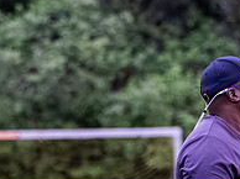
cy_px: 174
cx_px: 223
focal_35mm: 937
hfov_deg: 2.1
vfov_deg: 1.6
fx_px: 6488
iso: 6400
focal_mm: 150
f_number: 4
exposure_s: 1/1250
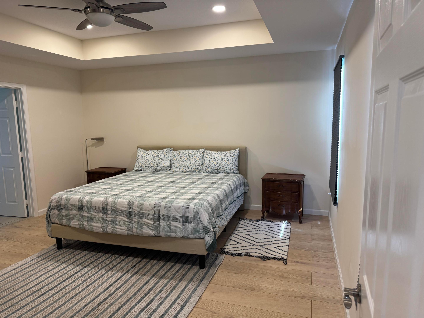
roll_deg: +1.1
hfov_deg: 71.6
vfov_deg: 56.8
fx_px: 294
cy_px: 159
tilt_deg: -6.8
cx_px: 212
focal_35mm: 24
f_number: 1.78
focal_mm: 6.76
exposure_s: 1/120
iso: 200
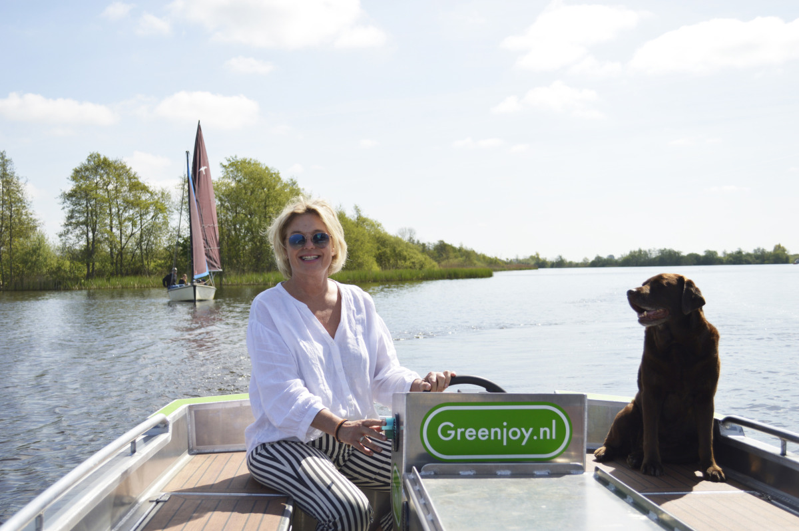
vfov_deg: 30.8
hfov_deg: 45.0
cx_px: 400
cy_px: 266
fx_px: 965
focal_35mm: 44
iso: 100
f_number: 4.5
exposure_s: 1/640
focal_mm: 29
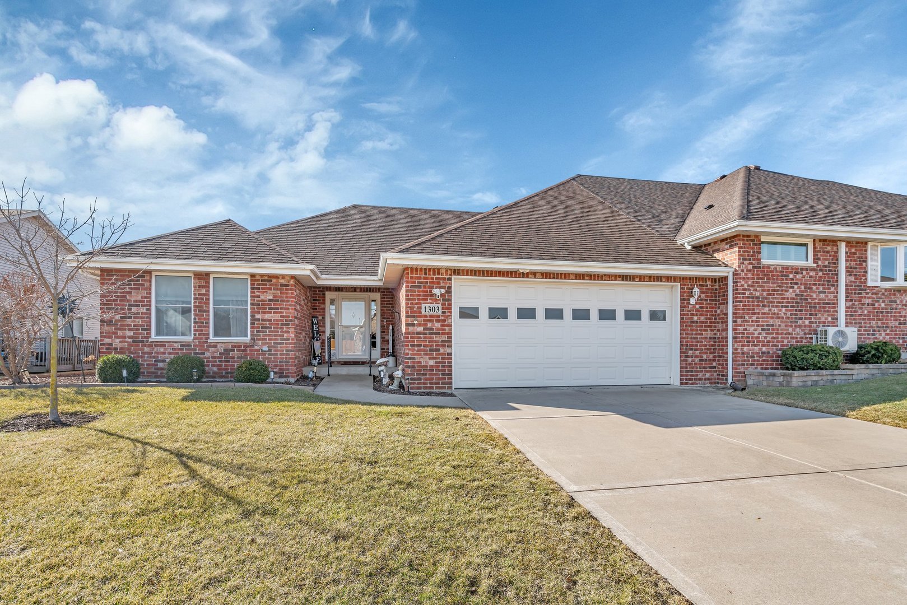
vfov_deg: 73.8
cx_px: 454
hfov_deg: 96.7
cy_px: 302
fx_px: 403
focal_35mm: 16
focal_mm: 16
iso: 320
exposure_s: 1/250
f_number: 10
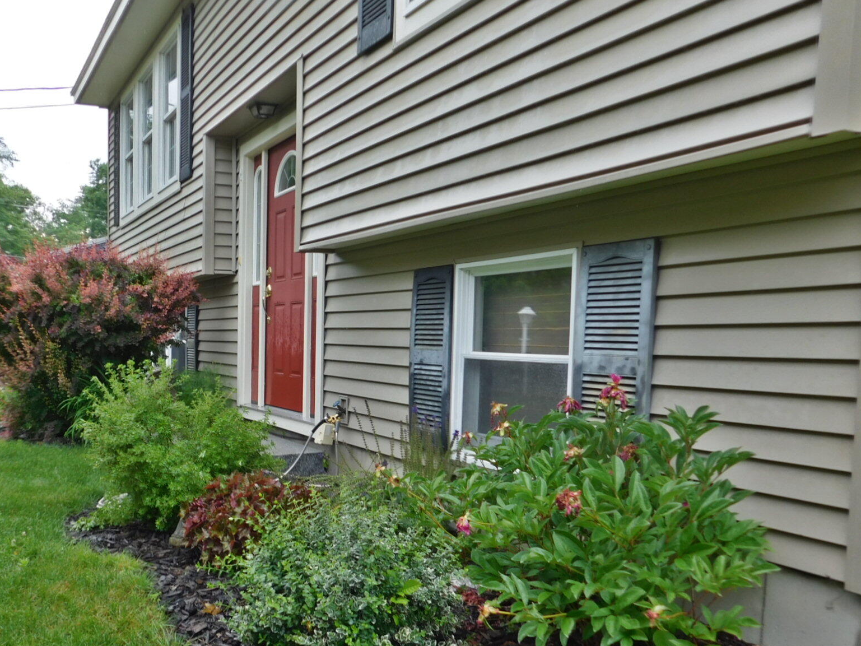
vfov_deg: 41.3
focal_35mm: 34
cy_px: 427
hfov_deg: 53.2
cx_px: 312
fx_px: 846
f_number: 3
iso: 125
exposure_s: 1/60
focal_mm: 4
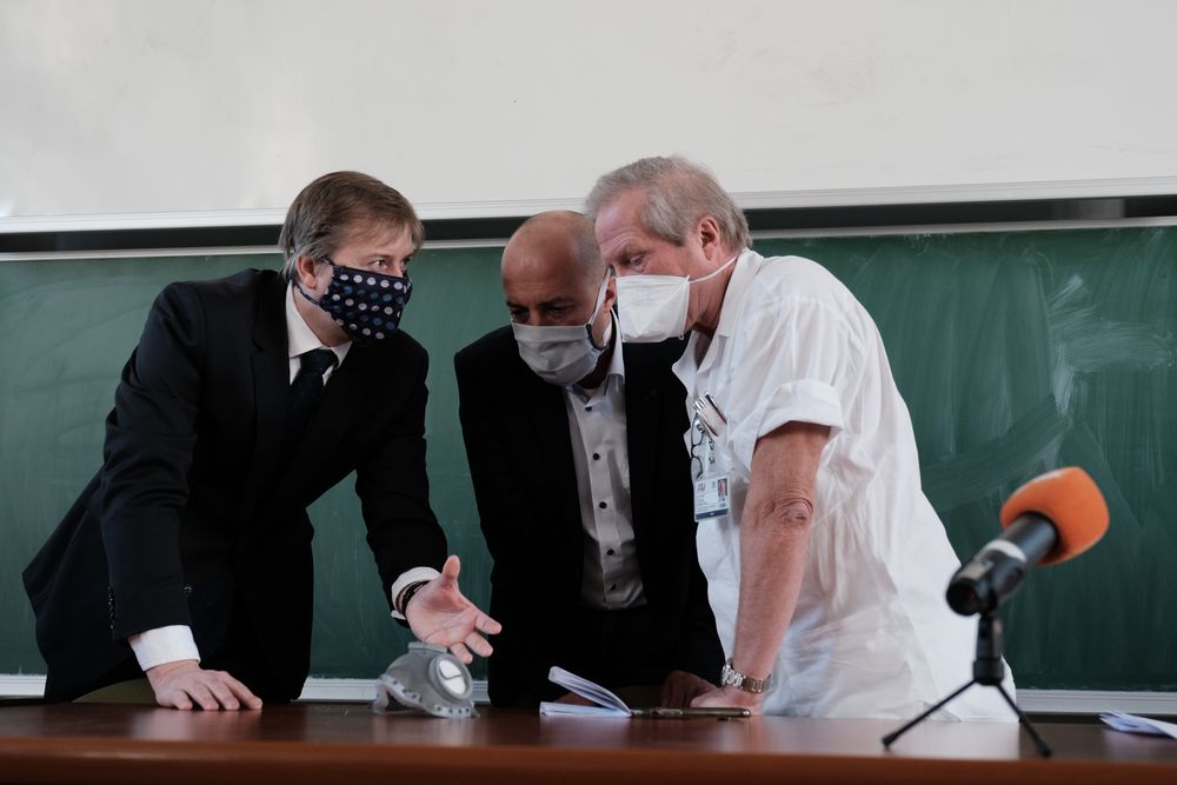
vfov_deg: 32.6
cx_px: 588
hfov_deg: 47.4
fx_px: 1341
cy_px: 392
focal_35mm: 41
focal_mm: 27.4
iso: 1250
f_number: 2.8
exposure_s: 1/250
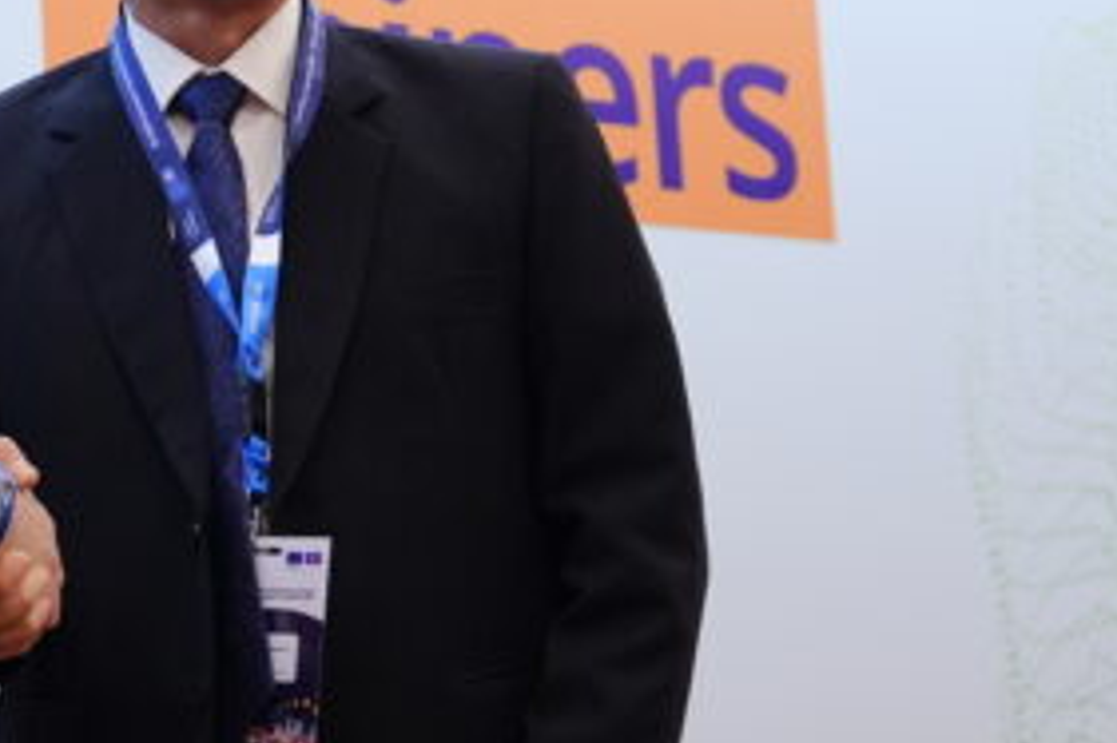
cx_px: -115
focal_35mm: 172
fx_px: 5333
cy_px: 181
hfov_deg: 11.8
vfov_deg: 8.0
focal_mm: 46
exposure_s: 1/125
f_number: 2.8
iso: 2500
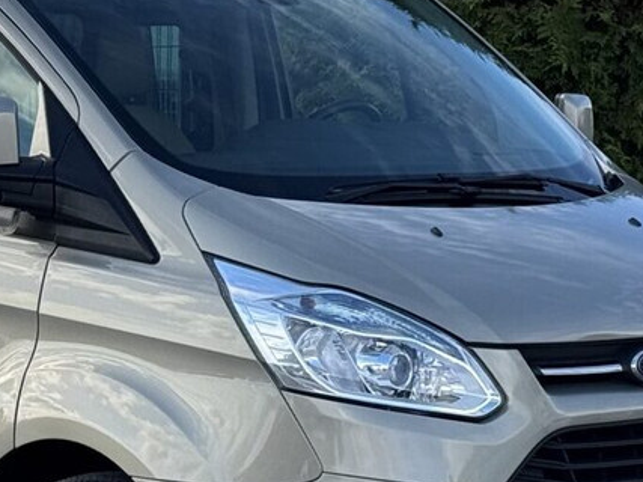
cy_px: 221
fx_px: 3343
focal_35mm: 180
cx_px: 75
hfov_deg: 10.9
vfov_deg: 8.2
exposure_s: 1/2110
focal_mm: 6.76
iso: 64
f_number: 1.78
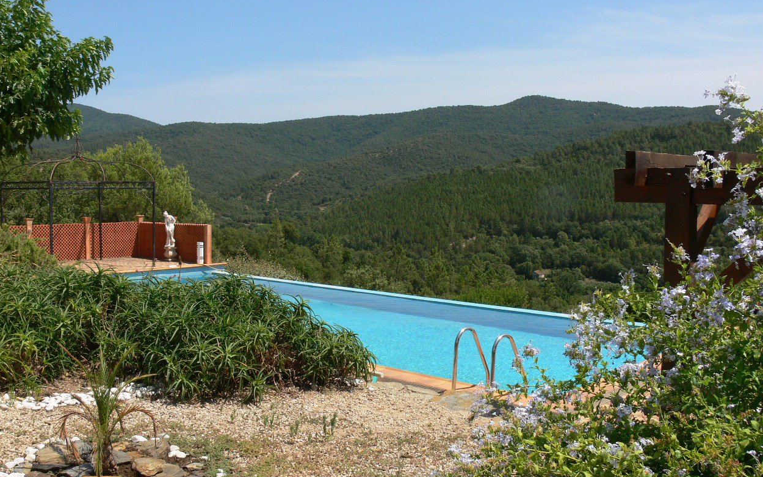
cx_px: 382
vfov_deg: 33.5
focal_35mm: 38
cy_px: 213
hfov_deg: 51.5
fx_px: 790
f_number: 5.6
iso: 80
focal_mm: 7.4
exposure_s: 1/320
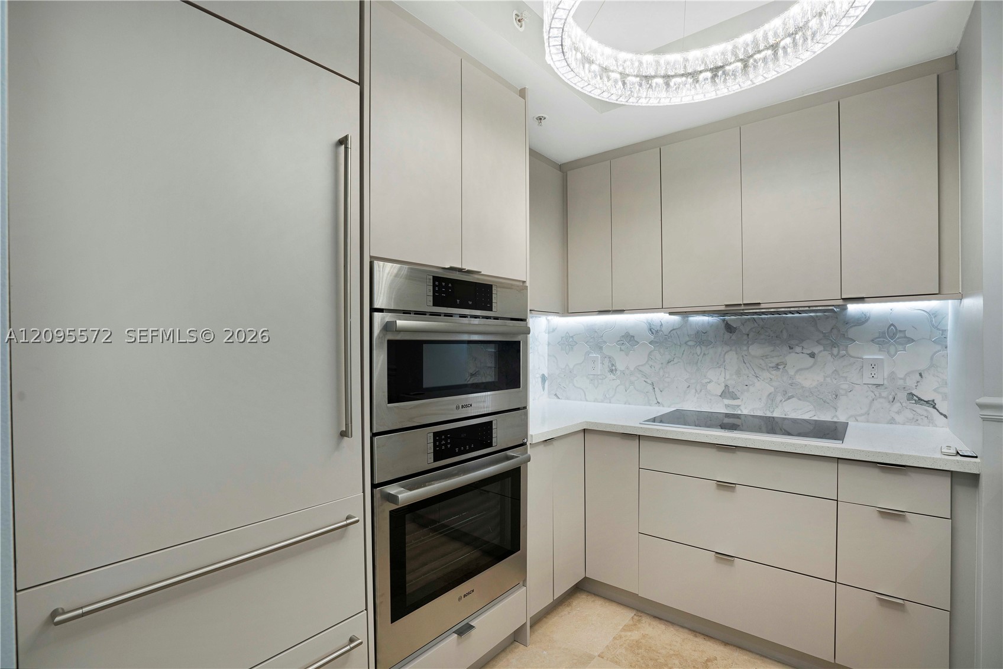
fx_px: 446
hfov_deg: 96.7
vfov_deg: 73.8
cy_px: 334
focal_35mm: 16
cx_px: 502
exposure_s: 1/50
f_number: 8
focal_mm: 16
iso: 400
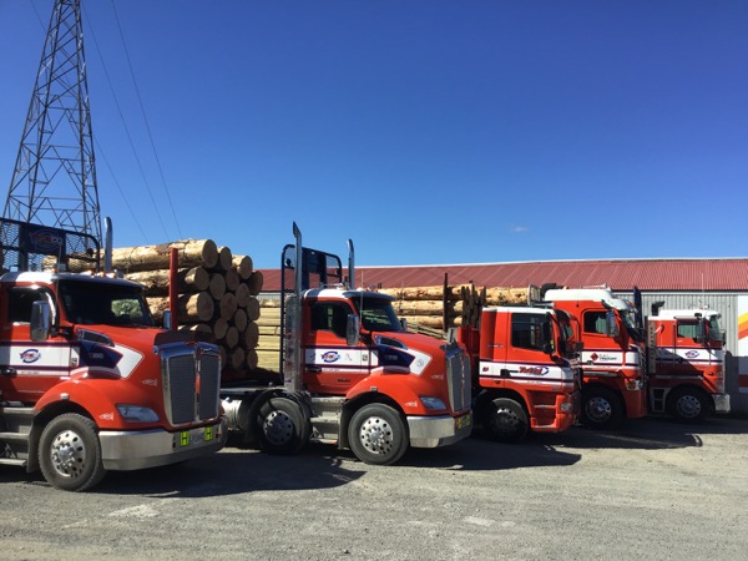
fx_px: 670
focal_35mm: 31
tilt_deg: +3.3
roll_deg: -1.3
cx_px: 374
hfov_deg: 58.4
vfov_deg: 45.4
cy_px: 280
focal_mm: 3.3
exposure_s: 1/1164
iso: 25
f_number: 2.4
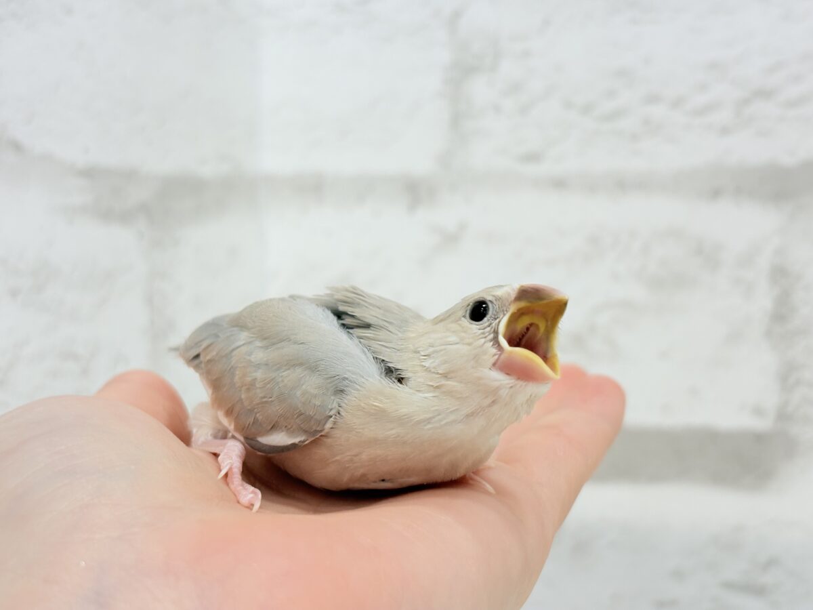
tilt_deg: -1.0
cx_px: 406
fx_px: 1221
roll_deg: +0.8
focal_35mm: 52
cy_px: 305
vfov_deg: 28.0
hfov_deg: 36.8
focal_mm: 5.96
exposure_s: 1/100
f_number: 1.6
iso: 64
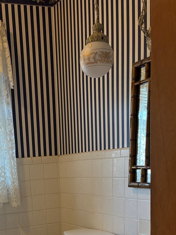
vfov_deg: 31.6
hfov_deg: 26.0
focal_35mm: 55
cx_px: 29
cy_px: 248
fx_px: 373
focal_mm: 5.96
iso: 200
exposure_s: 1/120
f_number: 1.6
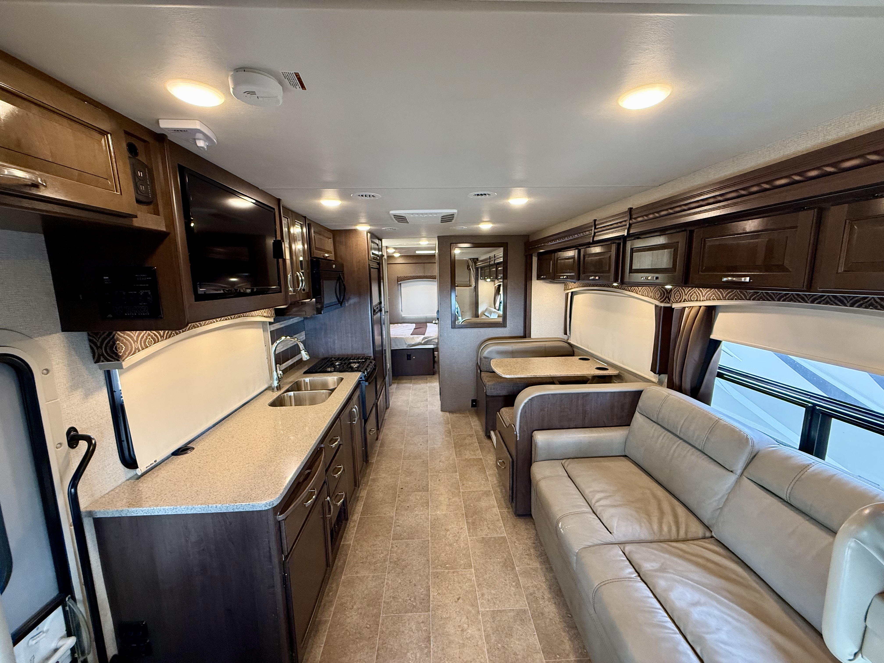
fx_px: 358
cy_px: 332
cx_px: 442
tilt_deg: -7.2
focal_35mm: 14
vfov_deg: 85.7
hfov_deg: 102.1
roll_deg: +0.0
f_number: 2.2
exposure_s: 1/60
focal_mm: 2.22
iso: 400
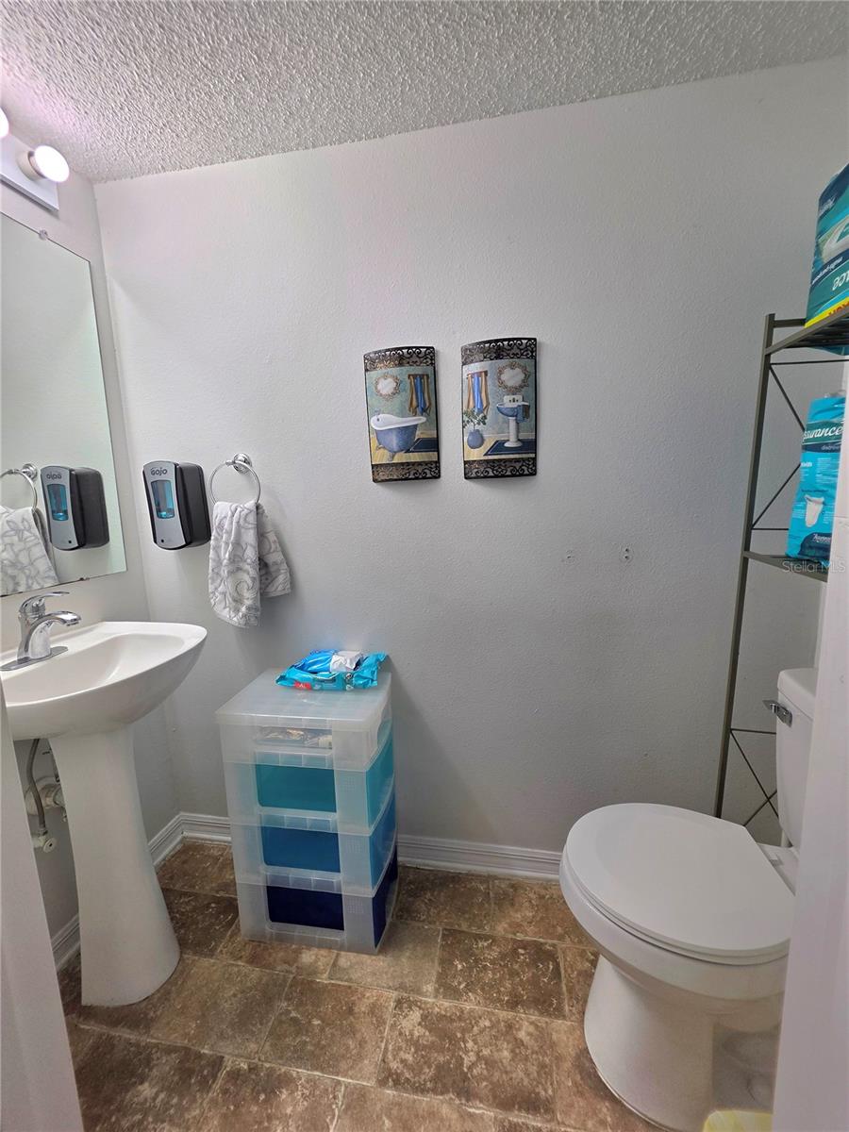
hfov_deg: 89.9
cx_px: 424
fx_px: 425
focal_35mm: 13
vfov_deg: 106.2
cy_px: 566
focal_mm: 2.2
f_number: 1.9
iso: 40
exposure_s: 1/120
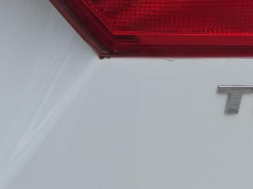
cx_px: 245
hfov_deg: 14.8
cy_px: 61
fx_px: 957
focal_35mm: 131
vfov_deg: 11.3
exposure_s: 1/158
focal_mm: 6.3
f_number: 8.2
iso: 80
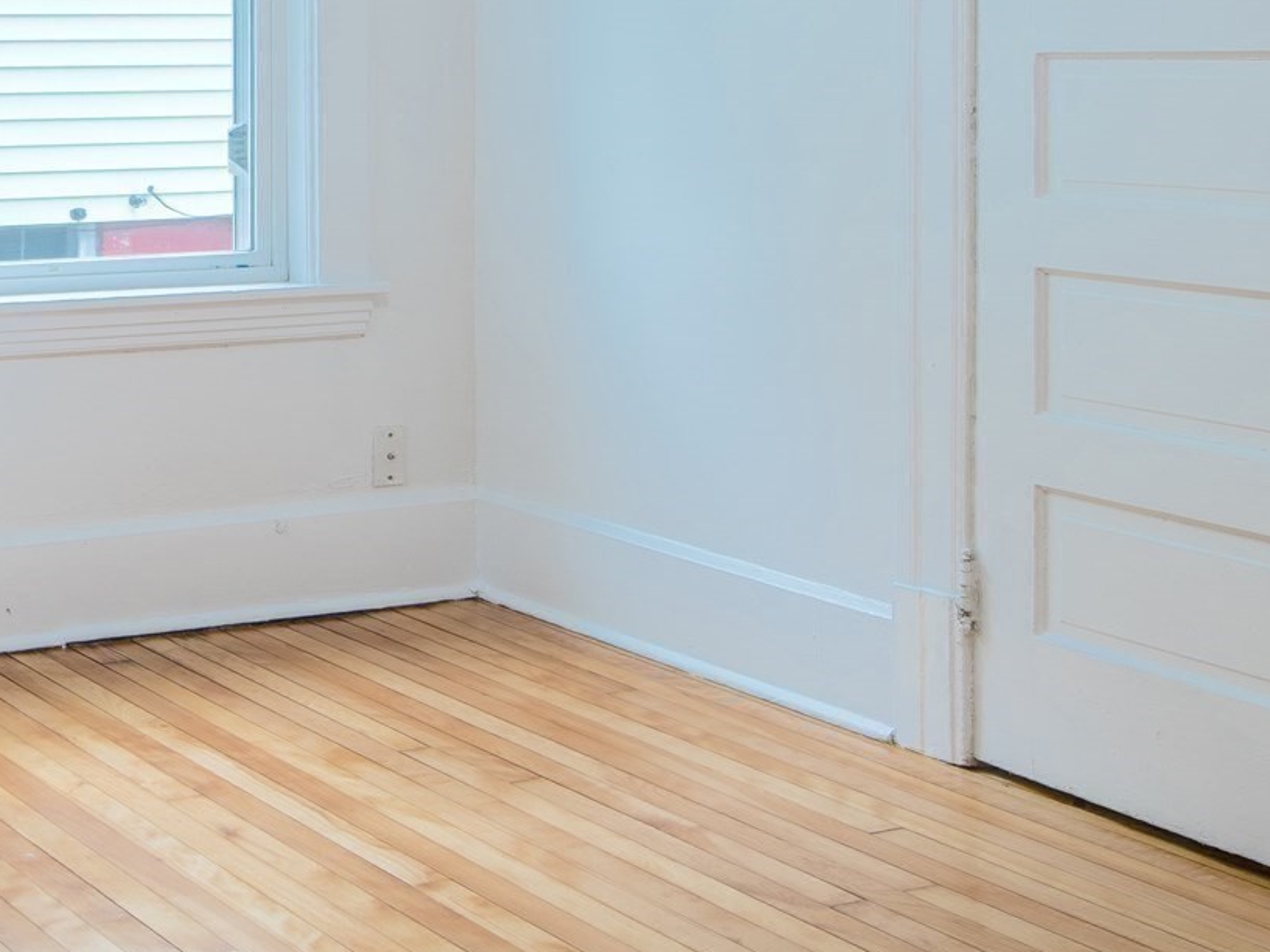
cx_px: -157
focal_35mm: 54
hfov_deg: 31.1
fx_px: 1989
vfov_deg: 26.3
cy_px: 155
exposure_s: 1/5
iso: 125
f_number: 10
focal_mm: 15
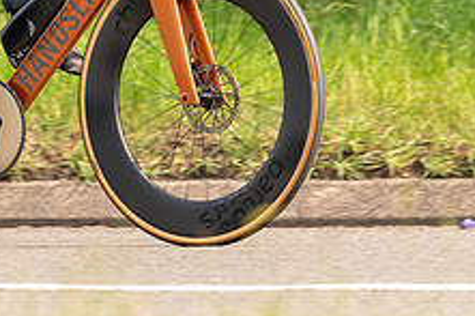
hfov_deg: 2.5
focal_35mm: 824
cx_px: 120
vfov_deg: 1.7
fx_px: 10864
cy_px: -119
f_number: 3.2
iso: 250
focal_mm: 200
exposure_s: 1/1000
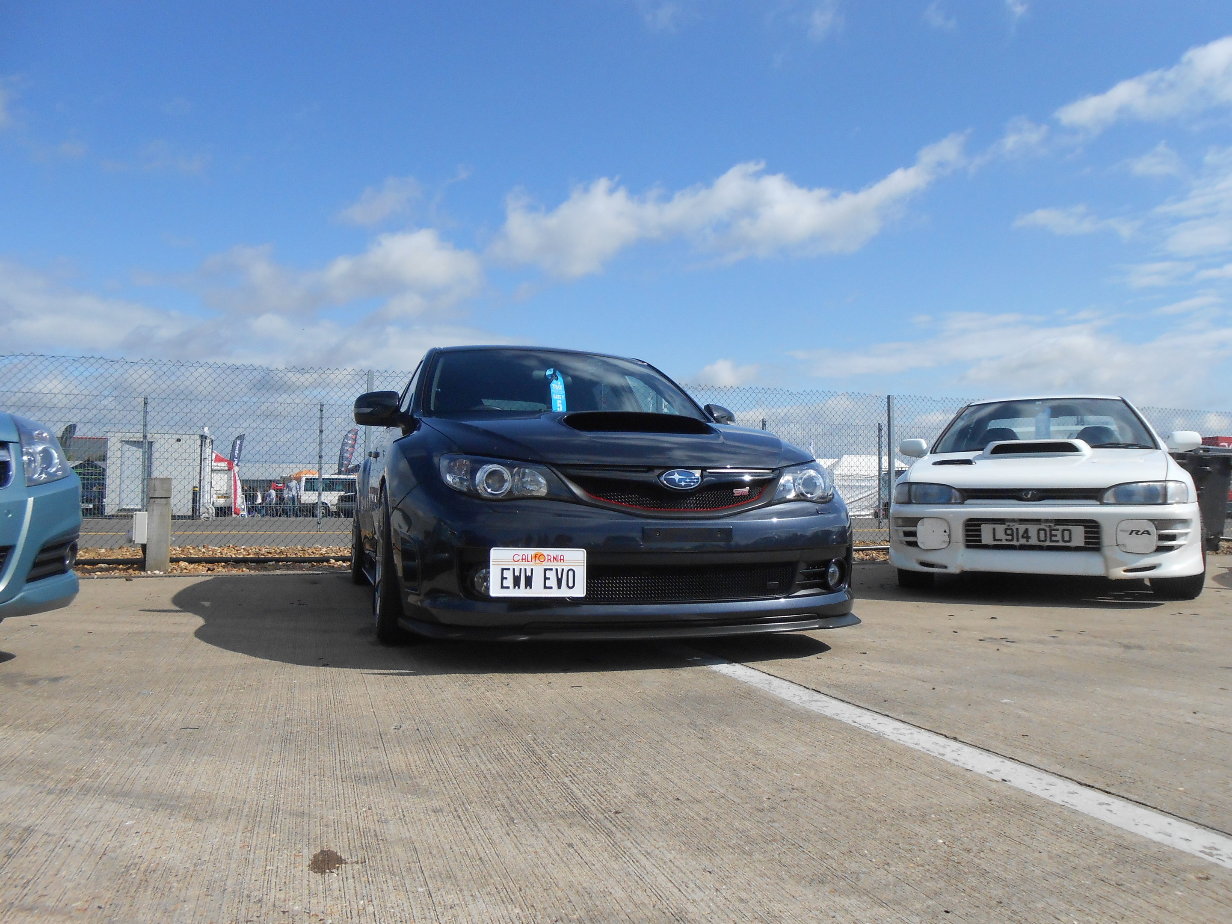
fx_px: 925
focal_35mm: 26
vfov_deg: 53.1
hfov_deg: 67.3
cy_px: 462
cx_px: 616
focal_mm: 4.6
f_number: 11.5
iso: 200
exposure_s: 1/320
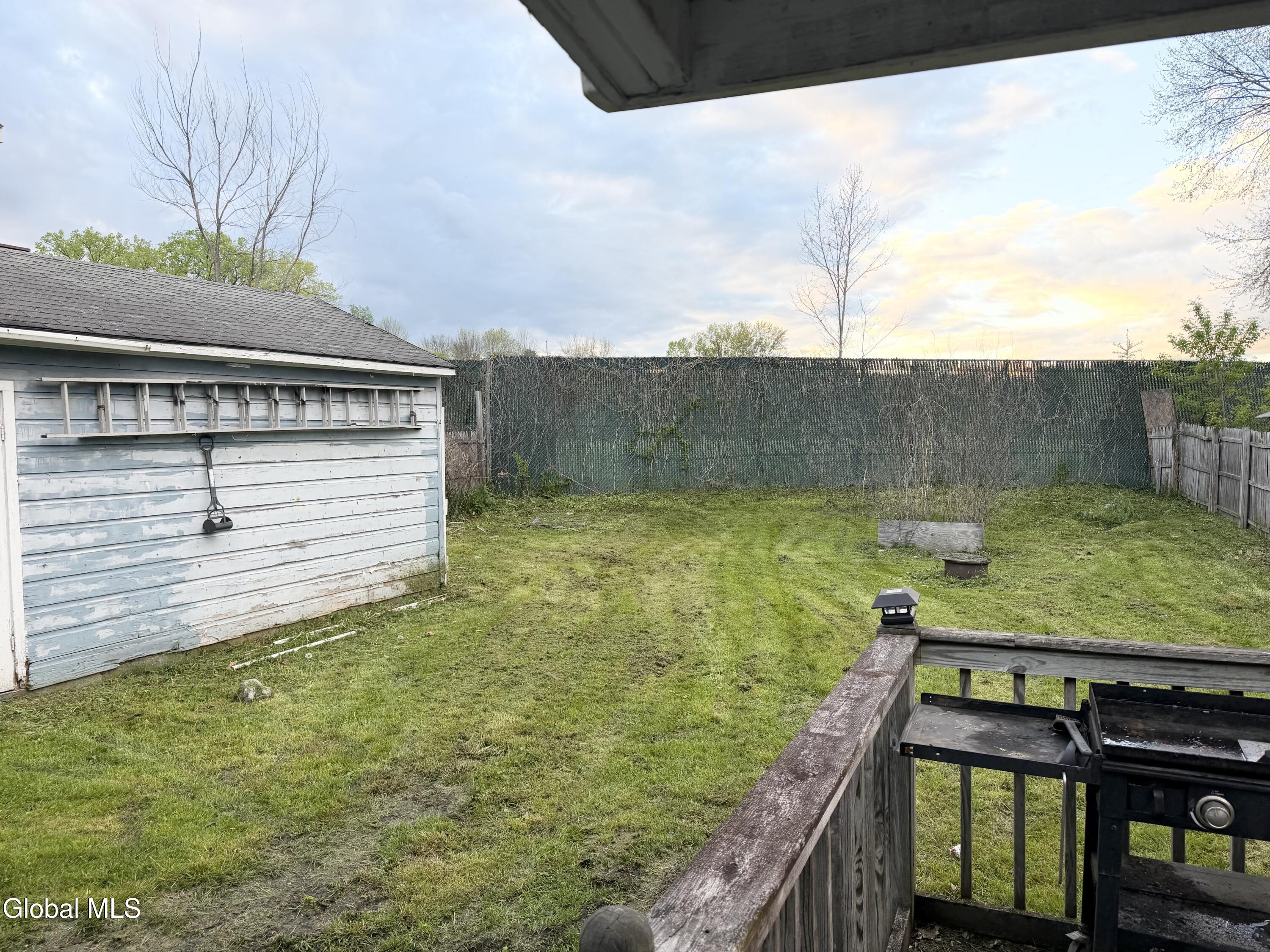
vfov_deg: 56.8
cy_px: 476
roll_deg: +0.6
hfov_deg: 71.6
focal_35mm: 24
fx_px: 881
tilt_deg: -3.8
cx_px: 635
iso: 80
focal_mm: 6.76
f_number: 1.78
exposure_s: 1/301
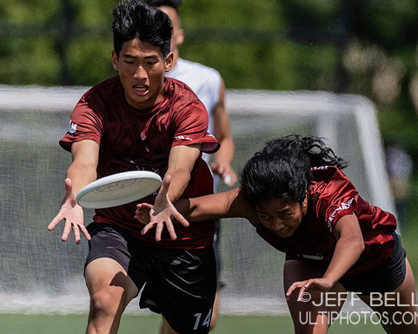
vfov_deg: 1.7
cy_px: 209
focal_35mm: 923
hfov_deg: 2.1
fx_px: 11421
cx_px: 332
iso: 200
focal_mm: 400
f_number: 4
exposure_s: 1/2000
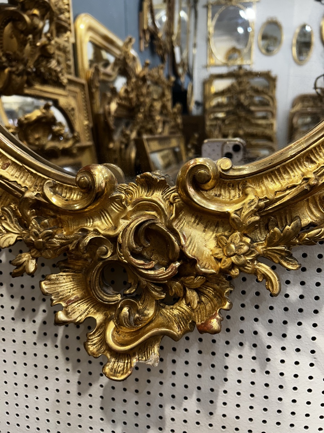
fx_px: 324
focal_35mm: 26
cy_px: 216
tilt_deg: -6.6
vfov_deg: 67.3
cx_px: 162
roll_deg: -0.9
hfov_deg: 53.1
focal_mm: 5.7
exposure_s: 1/100
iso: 64
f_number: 1.5
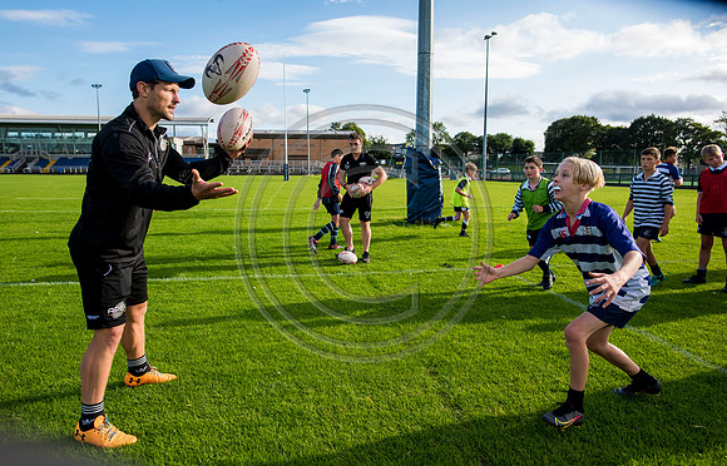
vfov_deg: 57.6
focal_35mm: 21
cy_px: 222
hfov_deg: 81.2
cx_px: 361
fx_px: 424
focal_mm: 20
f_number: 4.5
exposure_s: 1/2000
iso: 800
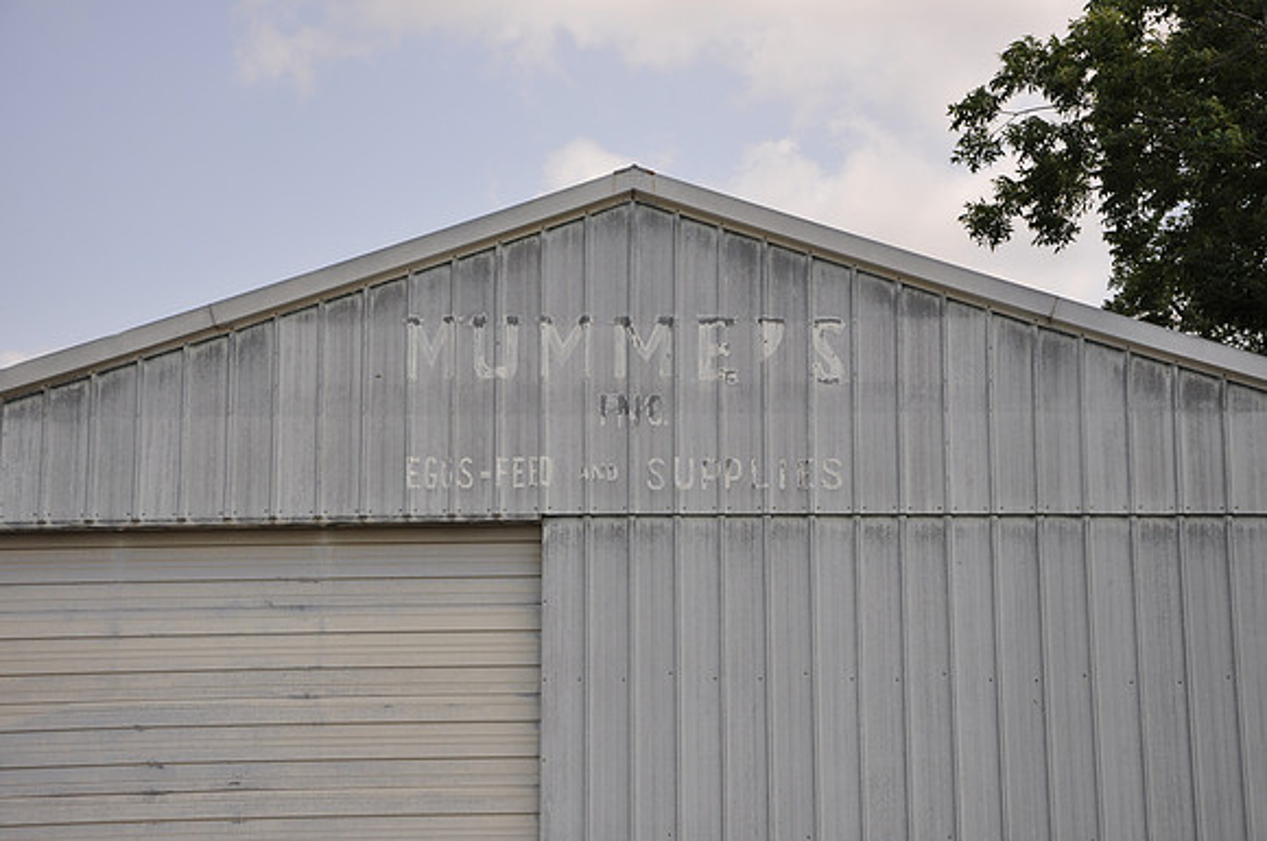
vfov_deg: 18.1
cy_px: 420
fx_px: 2636
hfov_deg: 27.0
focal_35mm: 75
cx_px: 634
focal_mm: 50
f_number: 7.1
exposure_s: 1/200
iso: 200
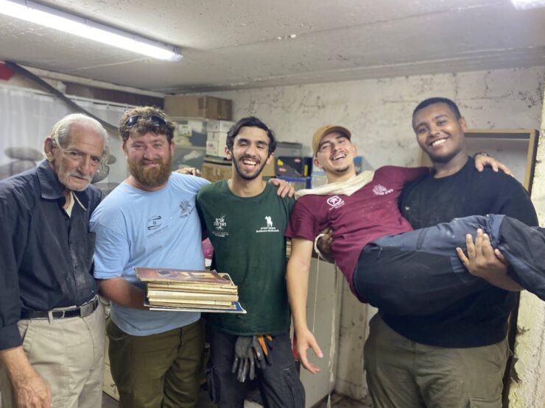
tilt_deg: -4.0
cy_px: 206
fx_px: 425
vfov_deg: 51.4
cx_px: 265
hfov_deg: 65.3
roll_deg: -3.9
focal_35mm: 27
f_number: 1.8
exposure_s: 1/50
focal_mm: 4.25
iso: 160
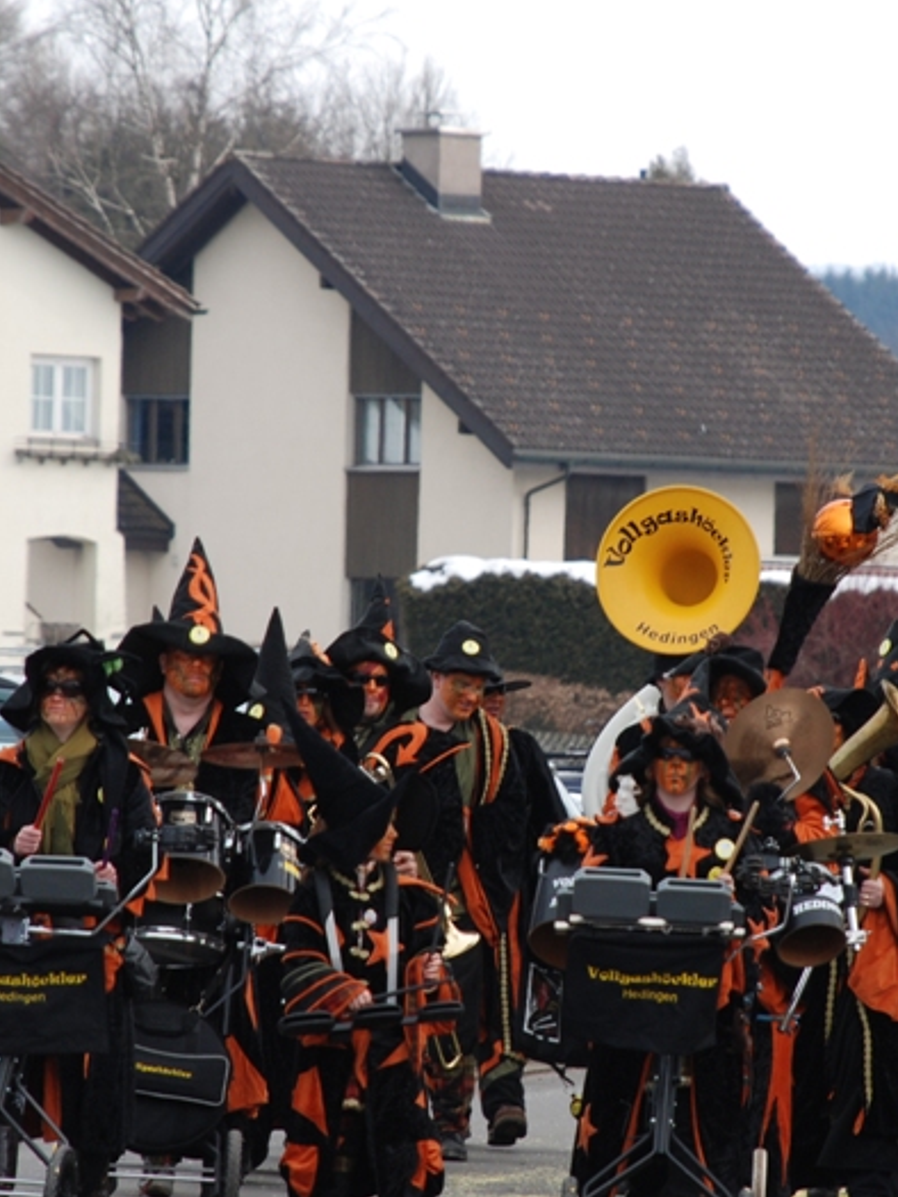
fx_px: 13136
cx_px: 536
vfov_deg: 5.2
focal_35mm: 380
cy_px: 571
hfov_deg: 3.9
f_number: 5.6
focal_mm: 135
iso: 200
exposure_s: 1/320
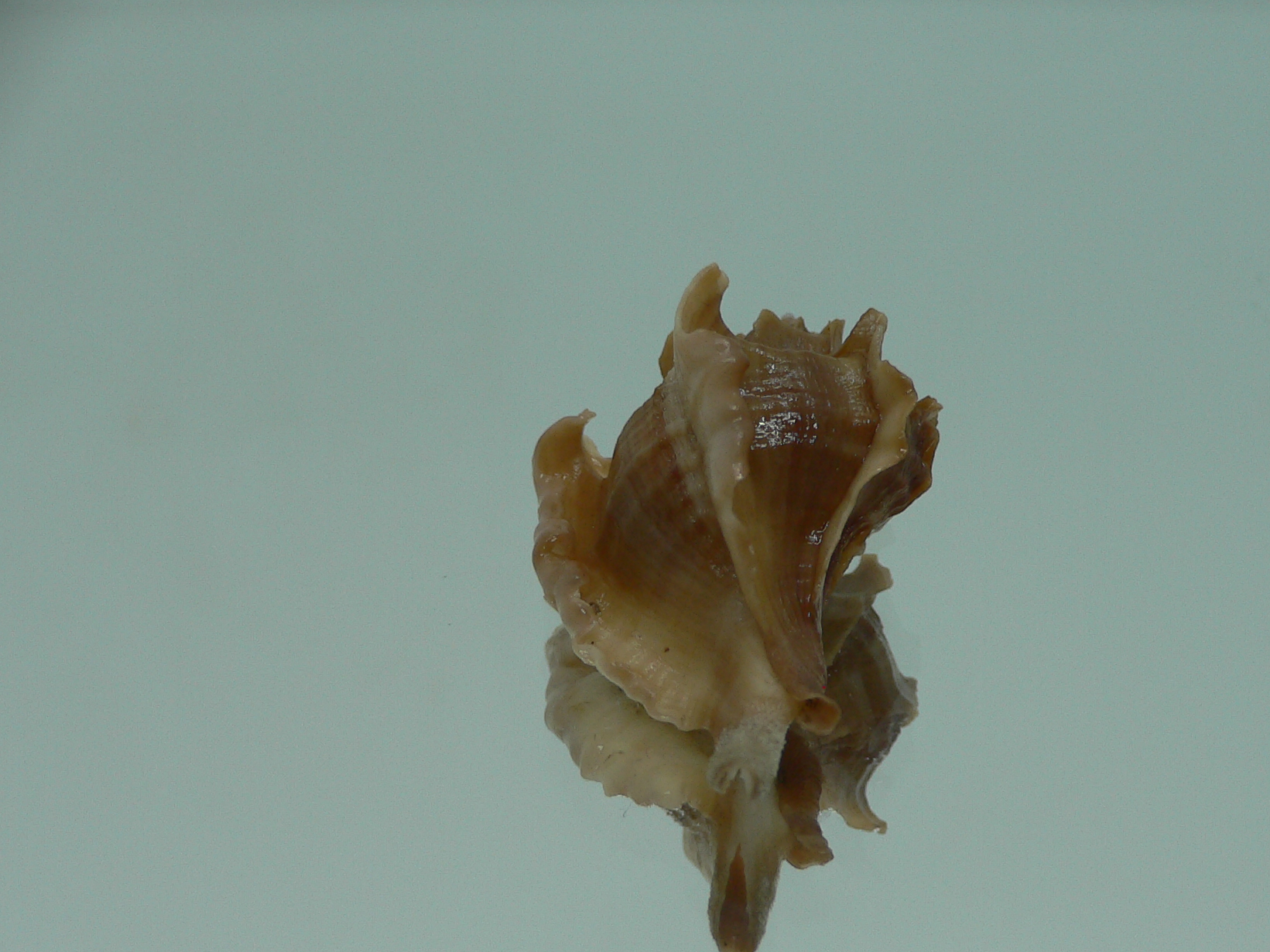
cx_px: 737
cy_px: 572
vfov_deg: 33.5
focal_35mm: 43
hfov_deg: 43.7
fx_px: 1578
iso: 80
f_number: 2.8
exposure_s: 1/60
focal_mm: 4.6
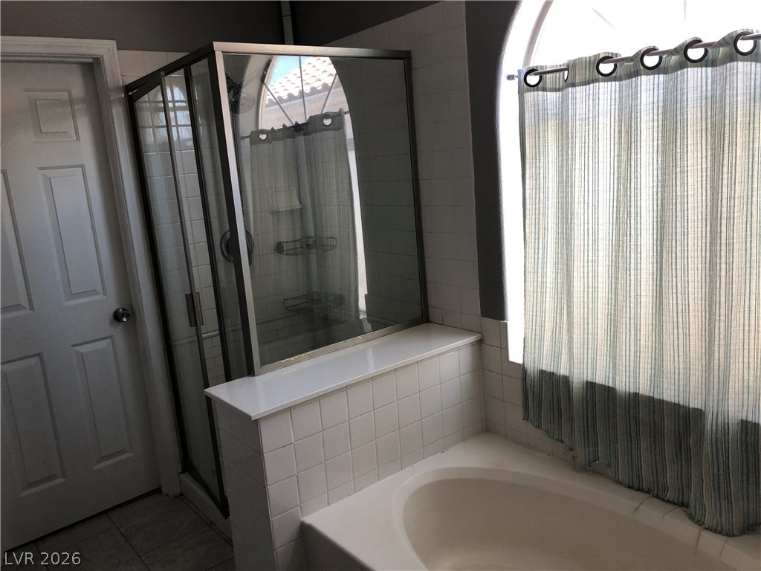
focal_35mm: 28
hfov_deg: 63.4
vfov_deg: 49.7
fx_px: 616
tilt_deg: -11.5
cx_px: 380
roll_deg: +5.7
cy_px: 286
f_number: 1.8
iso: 25
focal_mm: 3.99
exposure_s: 1/40
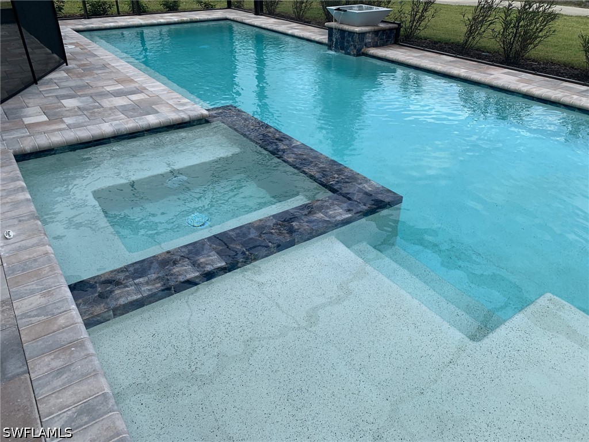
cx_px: 294
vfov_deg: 53.1
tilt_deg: -30.0
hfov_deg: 67.3
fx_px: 442
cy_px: 221
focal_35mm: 26
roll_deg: -0.9
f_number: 1.8
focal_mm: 4.25
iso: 25
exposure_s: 1/529
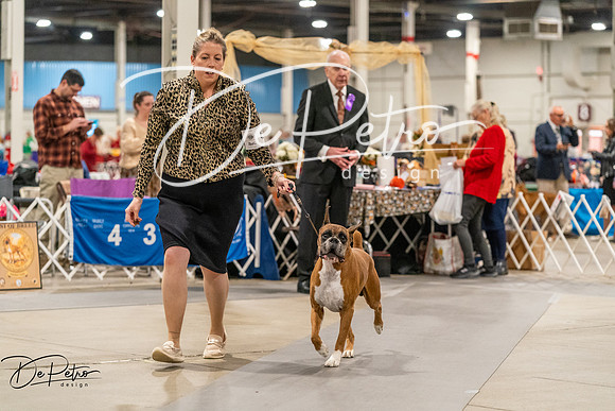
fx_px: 1931
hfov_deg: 18.1
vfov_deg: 12.1
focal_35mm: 113
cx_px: 308
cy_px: 206
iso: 6400
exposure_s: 1/250
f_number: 3.5
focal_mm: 113
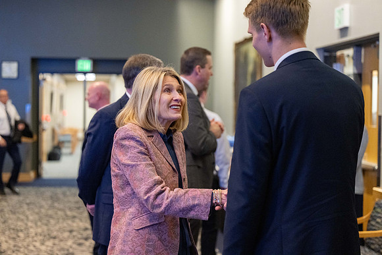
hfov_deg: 28.8
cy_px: 128
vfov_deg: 19.5
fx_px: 743
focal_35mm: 70
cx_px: 191
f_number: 2.8
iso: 6400
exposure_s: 1/250
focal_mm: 70
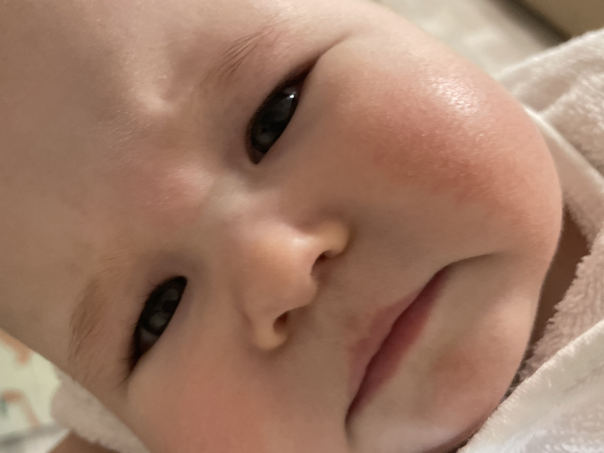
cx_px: 317
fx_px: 558
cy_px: 204
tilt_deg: -50.3
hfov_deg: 56.8
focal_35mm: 32
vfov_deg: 44.1
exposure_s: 1/50
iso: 400
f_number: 1.6
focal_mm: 4.2
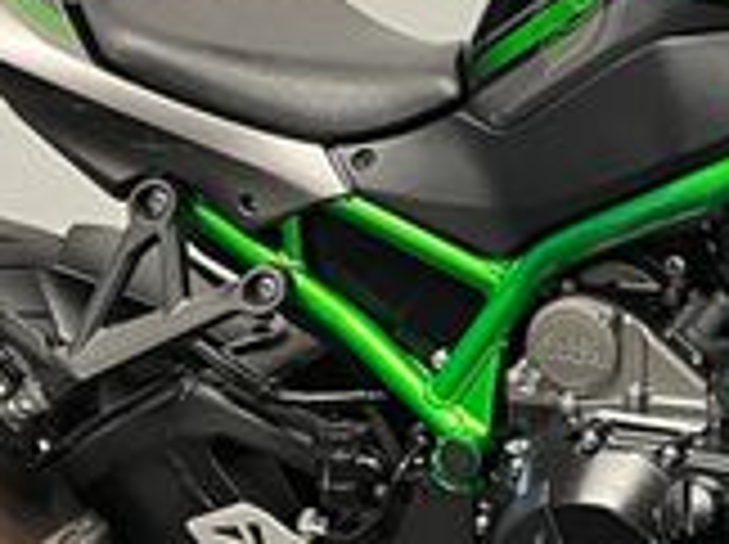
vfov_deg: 14.3
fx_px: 2166
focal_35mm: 103
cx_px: 850
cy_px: 364
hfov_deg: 18.2
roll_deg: +0.4
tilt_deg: -19.0
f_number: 1.6
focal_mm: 5.1
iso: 160
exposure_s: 1/50
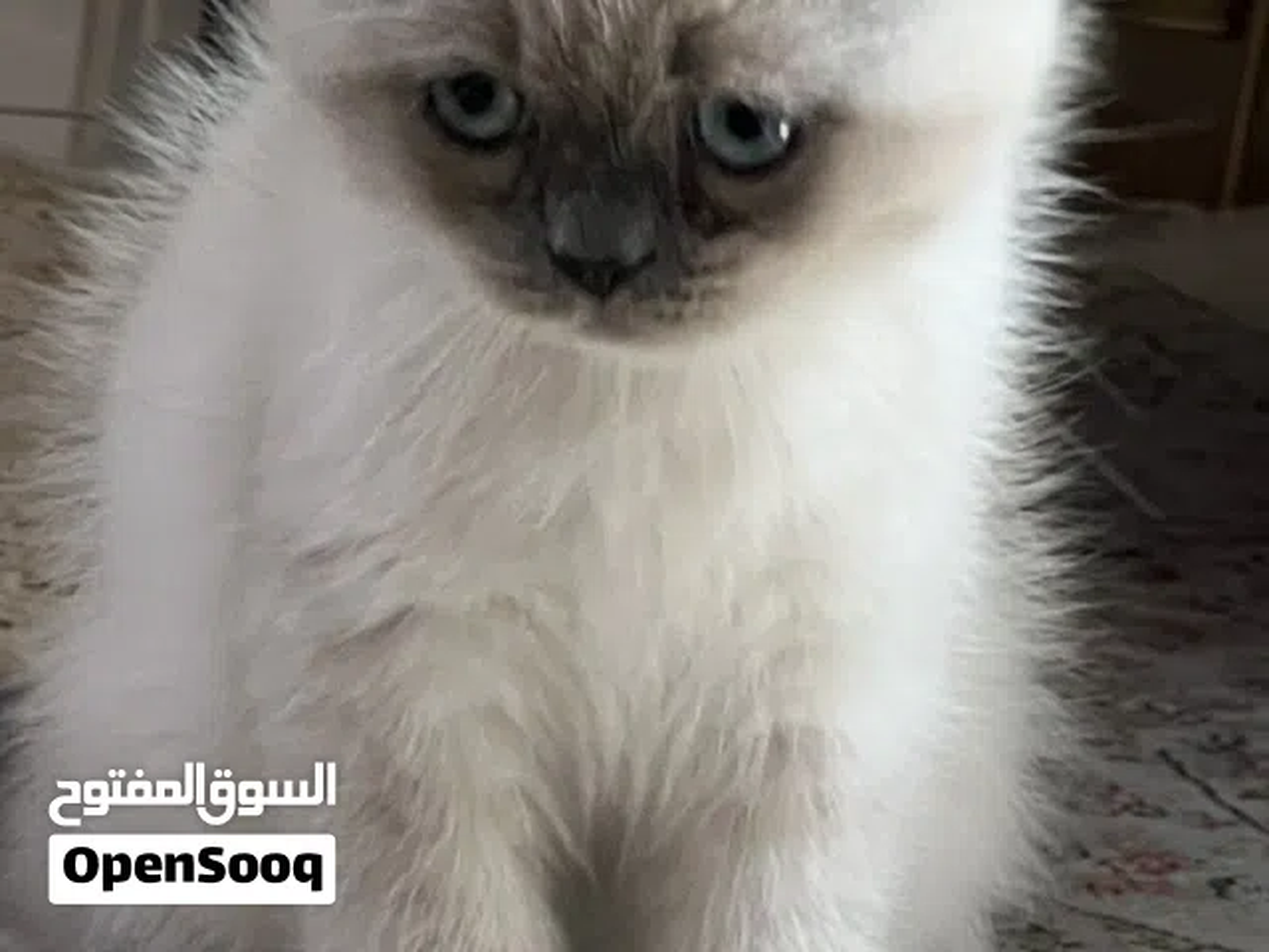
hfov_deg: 25.3
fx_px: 2823
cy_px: 476
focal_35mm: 77
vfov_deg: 19.1
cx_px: 634
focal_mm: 9
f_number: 2.8
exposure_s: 1/60
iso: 400
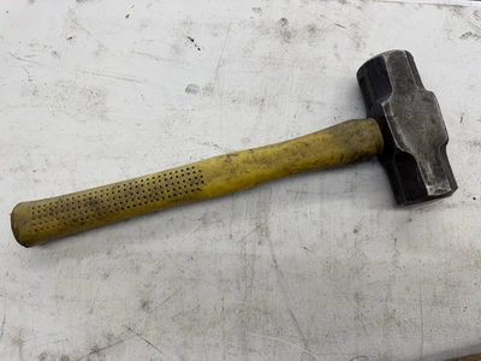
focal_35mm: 24
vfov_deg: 56.8
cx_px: 240
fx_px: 333
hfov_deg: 71.6
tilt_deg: -79.2
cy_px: 180
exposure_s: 1/120
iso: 125
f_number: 1.78
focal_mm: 6.76
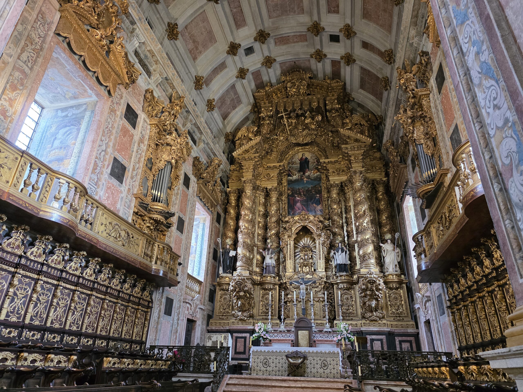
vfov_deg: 58.9
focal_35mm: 23
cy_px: 196
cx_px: 262
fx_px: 347
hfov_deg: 73.9
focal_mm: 6.3
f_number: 1.7
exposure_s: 1/100
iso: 800
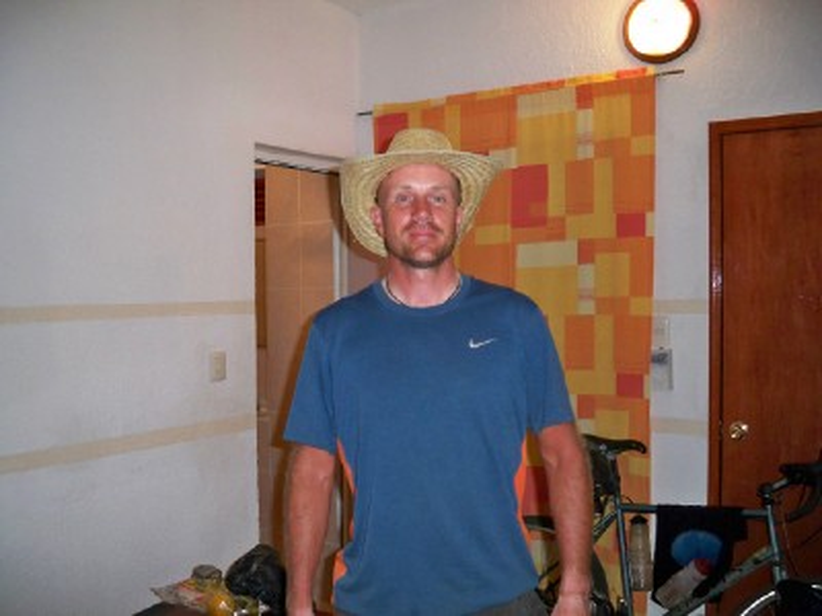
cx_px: 411
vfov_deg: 40.7
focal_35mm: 35
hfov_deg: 52.6
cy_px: 308
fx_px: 831
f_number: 3.1
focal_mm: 6.3
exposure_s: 1/60
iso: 200
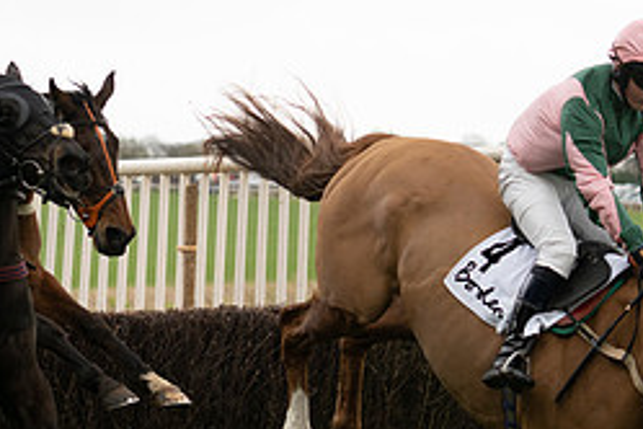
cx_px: 103
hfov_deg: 8.4
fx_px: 4376
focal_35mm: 245
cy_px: 229
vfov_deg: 5.6
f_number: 2.8
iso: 800
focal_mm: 70
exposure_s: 1/2000
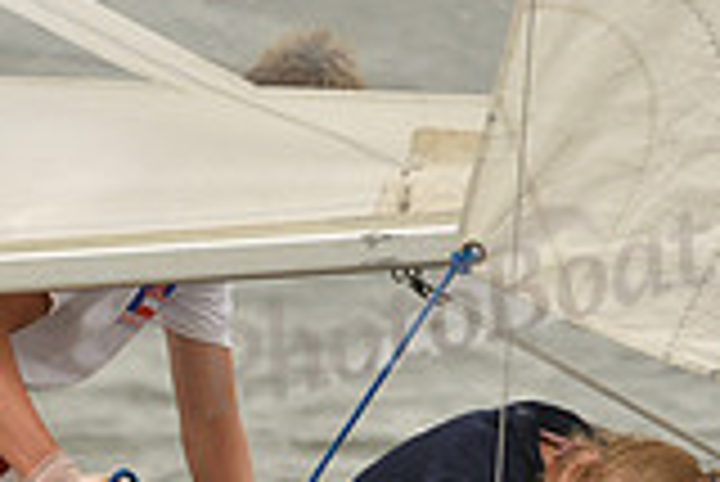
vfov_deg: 1.5
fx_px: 18857
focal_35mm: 942
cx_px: -32
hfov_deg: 2.2
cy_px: 597
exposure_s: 1/1250
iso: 320
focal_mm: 260
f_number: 6.3
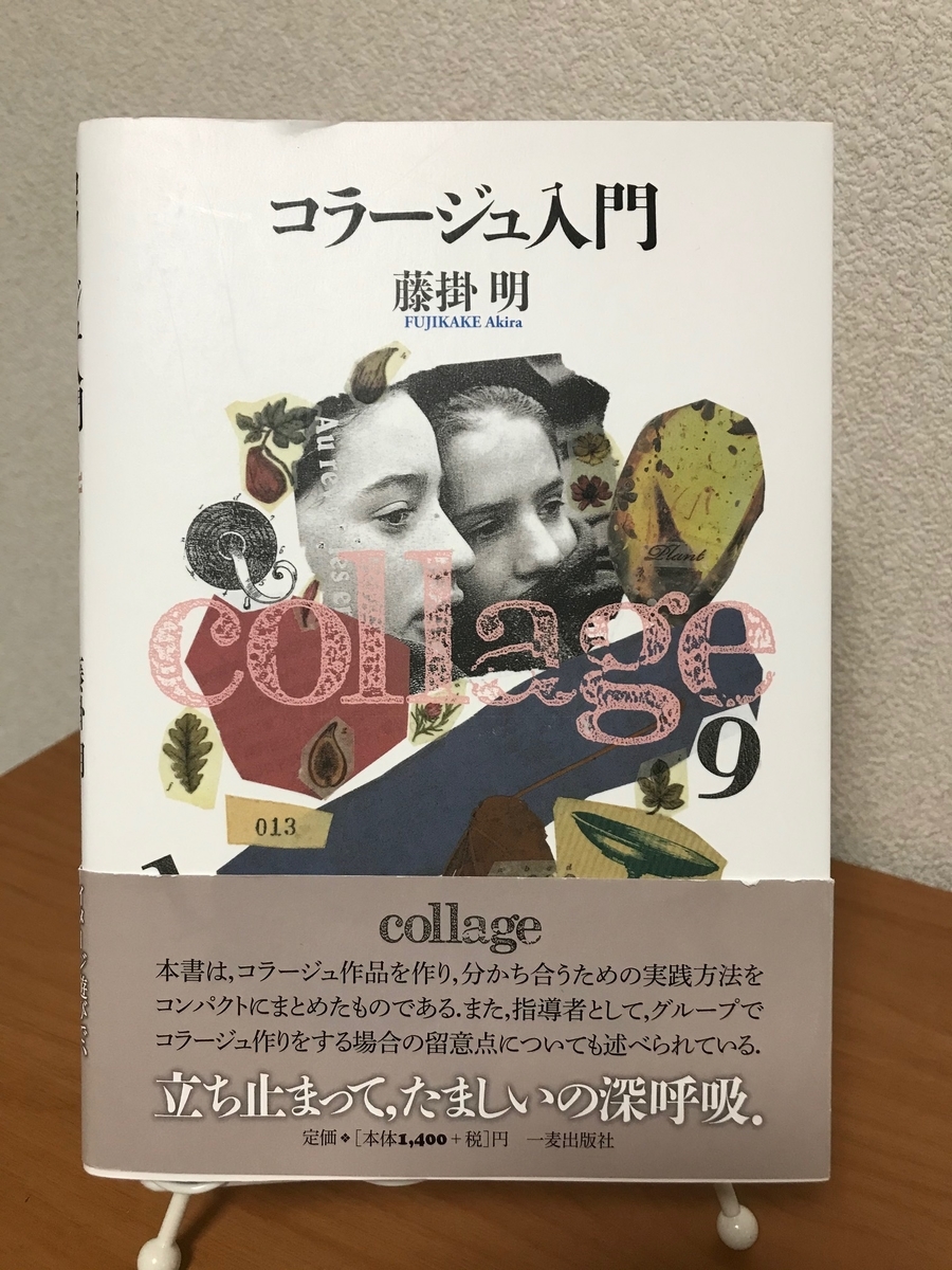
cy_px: 635
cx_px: 476
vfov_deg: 63.4
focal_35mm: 28
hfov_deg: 49.7
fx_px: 1027
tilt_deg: -22.0
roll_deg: -1.5
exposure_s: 1/33
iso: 25
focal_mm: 3.99
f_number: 1.8
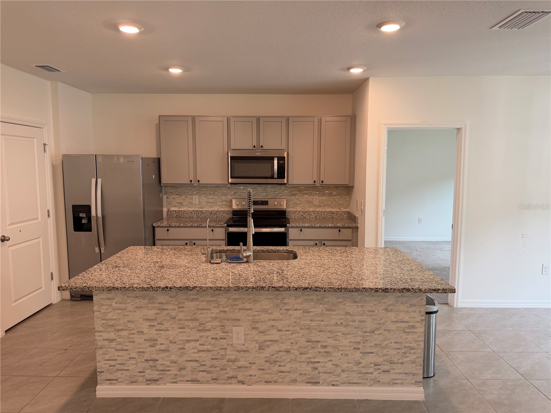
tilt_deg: -6.3
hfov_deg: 71.6
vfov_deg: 56.8
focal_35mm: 24
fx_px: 382
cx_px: 276
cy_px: 206
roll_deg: +0.2
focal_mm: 6.76
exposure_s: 1/120
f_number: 1.78
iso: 125
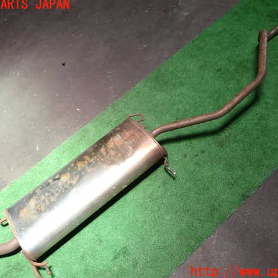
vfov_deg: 46.0
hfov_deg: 46.0
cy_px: 138
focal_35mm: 36
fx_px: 327
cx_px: 144
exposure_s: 1/125
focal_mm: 5.4
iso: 100
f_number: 2.3
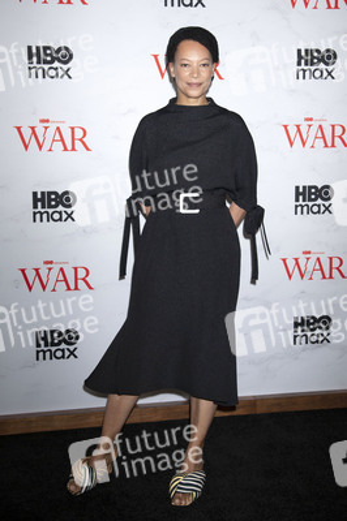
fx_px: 637
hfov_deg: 30.5
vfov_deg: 44.5
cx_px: 174
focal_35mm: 44
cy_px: 260
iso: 640
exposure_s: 1/200
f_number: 6.3
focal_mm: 44
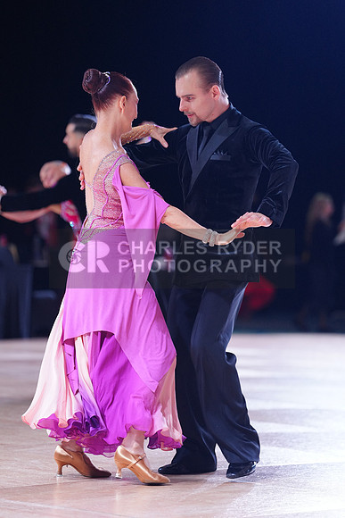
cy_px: 259
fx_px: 2169
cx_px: 172
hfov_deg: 9.1
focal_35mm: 151
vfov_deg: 13.6
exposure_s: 1/500
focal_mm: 151
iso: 1600
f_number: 2.8
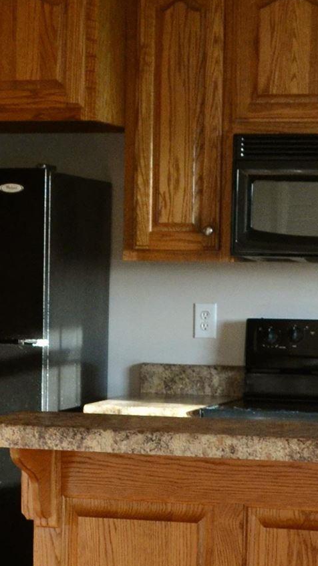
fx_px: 1710
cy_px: 350
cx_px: 128
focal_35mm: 114
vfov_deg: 18.8
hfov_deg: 10.6
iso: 800
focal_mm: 20
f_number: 5
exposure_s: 1/125
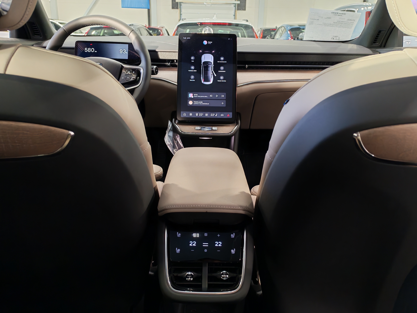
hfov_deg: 58.4
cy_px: 156
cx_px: 208
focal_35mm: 31
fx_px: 373
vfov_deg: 45.4
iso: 709
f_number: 1.9
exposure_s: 1/50
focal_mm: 6.12
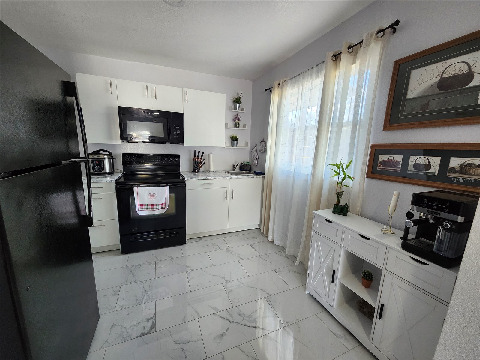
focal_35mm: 13
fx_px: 180
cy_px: 180
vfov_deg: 89.9
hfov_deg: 106.2
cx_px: 240
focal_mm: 1.74
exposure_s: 1/60
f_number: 2.2
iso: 100
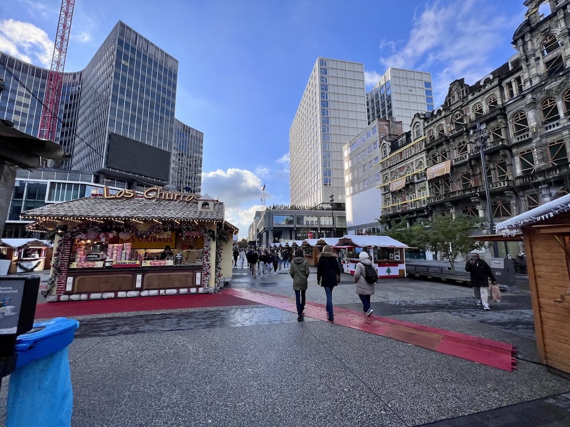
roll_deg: -1.6
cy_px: 214
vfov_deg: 89.9
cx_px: 285
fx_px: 214
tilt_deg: +11.4
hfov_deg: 106.2
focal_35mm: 13
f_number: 1.8
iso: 32
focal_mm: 1.57
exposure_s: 1/1248
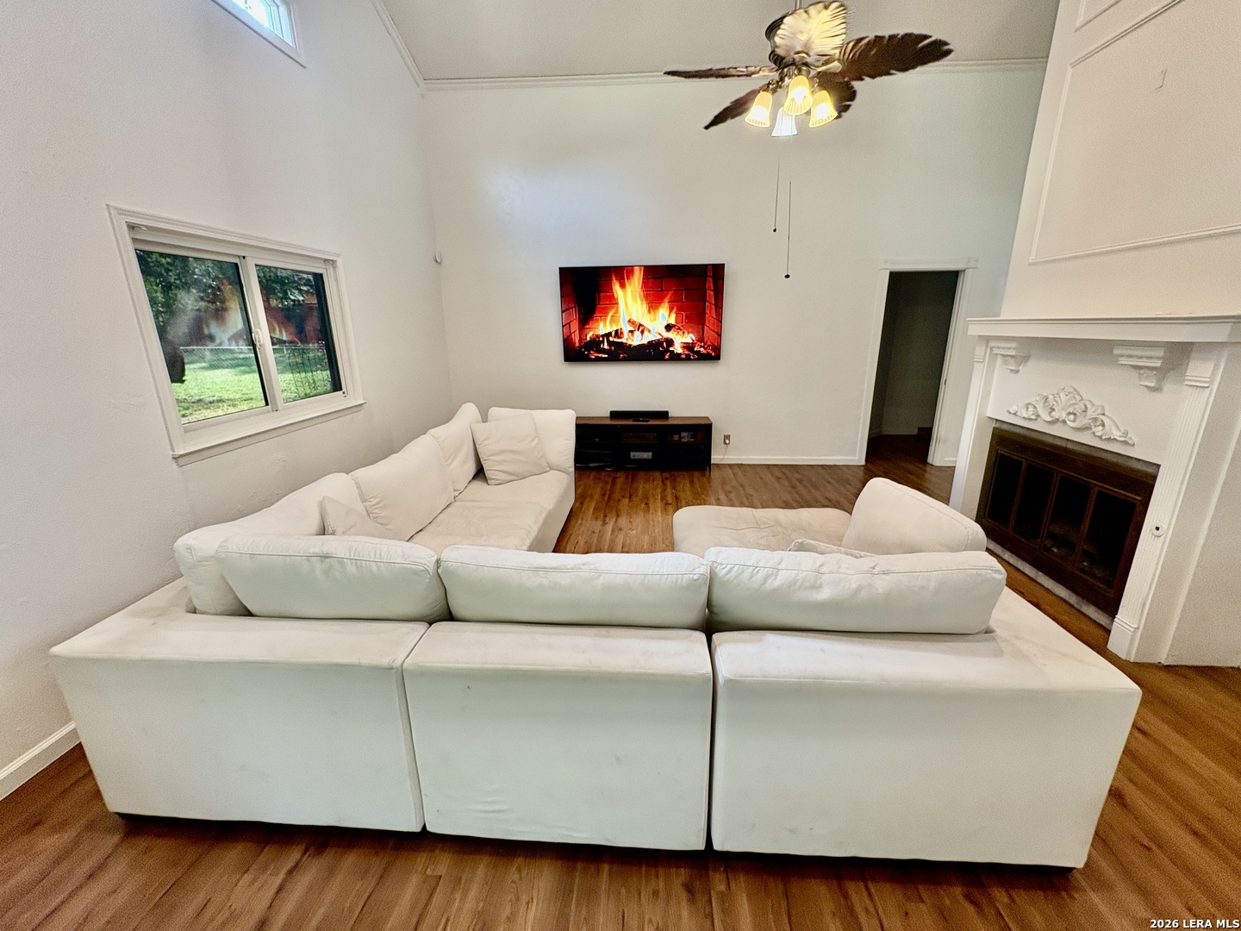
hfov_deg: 102.1
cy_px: 466
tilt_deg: -14.8
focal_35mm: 14
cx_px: 620
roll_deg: +1.6
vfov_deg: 85.7
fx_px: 502
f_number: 2.2
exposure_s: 1/60
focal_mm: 2.22
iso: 160
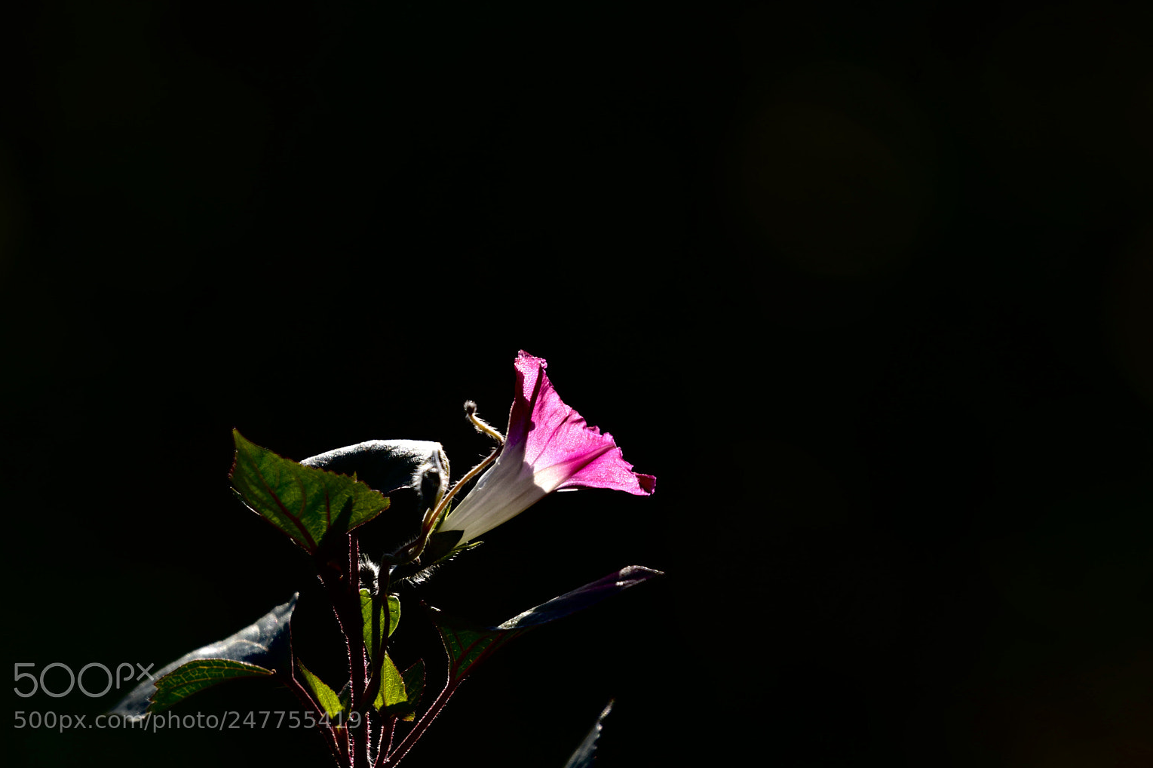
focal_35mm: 628
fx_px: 20104
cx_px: 570
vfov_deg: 2.2
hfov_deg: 3.3
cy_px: 377
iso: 100
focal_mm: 400
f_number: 6.3
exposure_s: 1/640
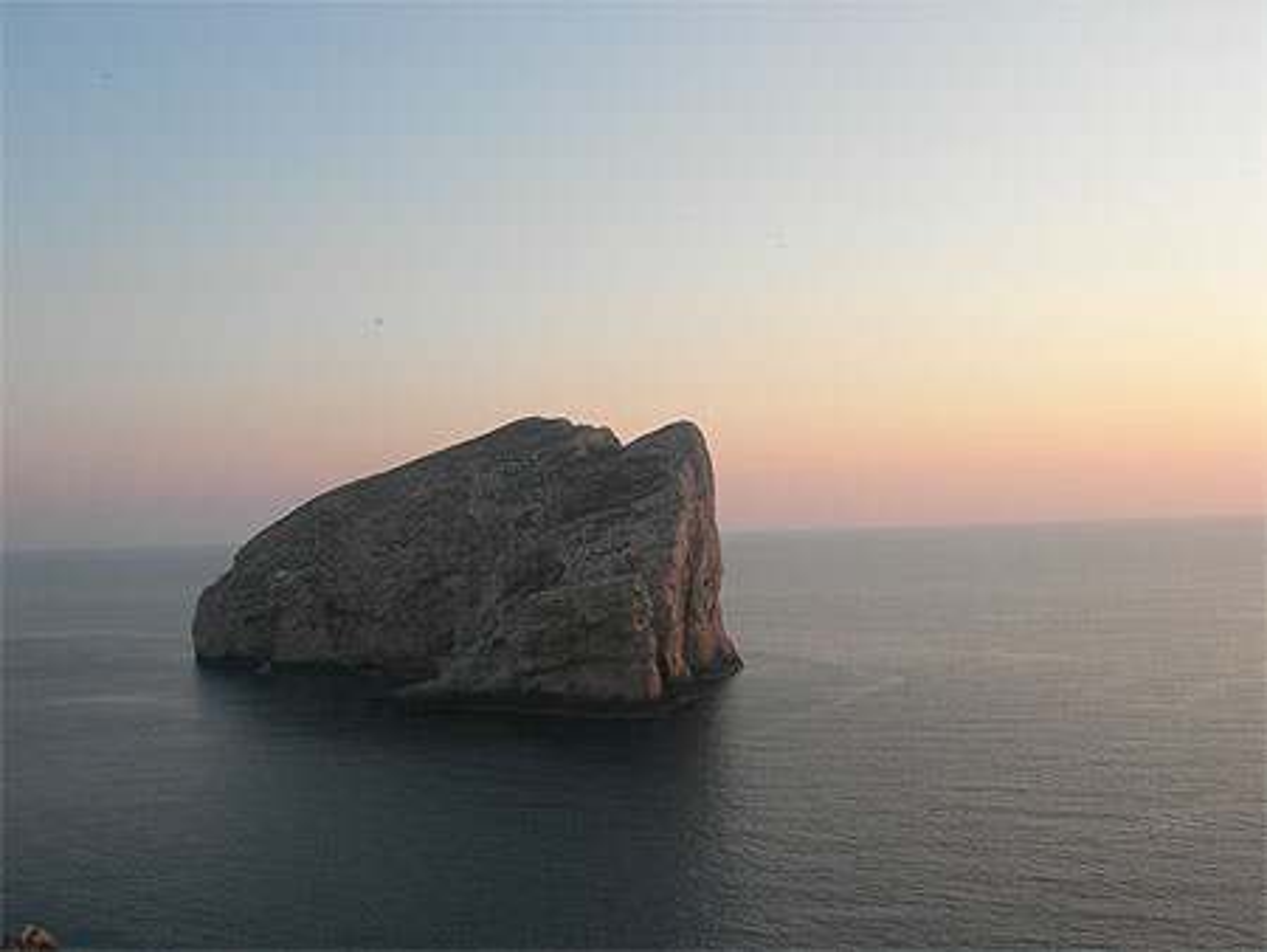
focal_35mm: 38
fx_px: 1392
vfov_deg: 37.8
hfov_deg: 49.0
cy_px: 476
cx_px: 634
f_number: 4.8
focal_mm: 7.8
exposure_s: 1/69
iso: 50
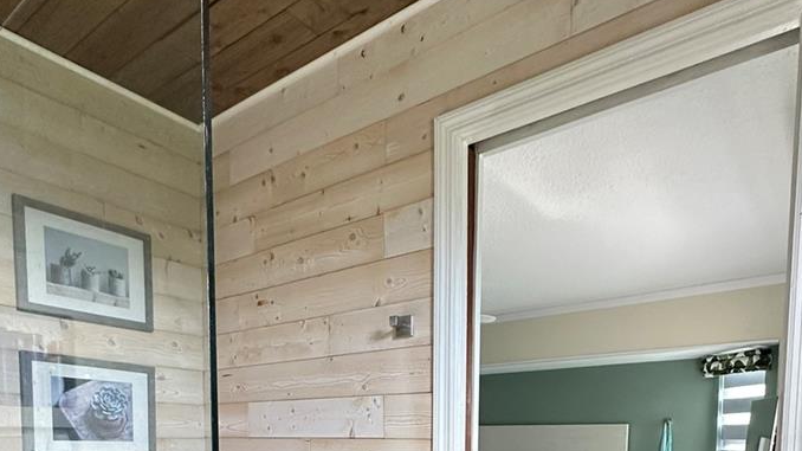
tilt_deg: -3.3
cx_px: 412
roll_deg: -0.4
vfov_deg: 36.7
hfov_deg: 69.9
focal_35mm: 27
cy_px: 487
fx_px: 574
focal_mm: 2.22
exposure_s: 1/70
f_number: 2.2
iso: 320
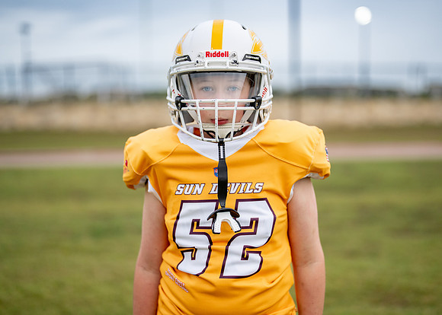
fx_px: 717
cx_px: 228
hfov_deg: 34.2
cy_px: 150
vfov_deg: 24.8
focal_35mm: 57
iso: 320
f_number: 1.2
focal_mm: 50
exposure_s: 1/2000
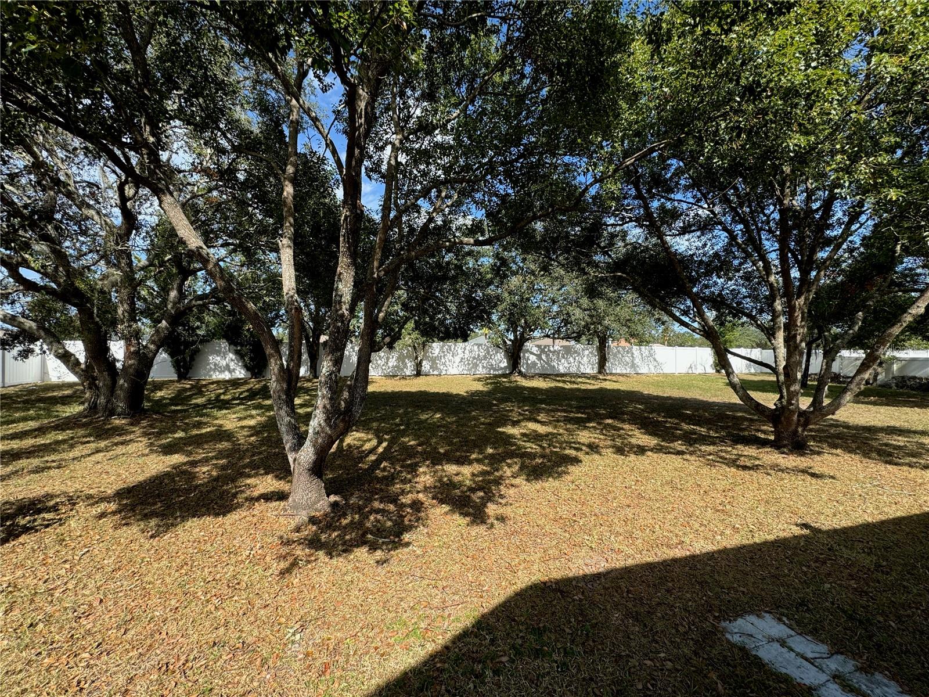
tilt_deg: +1.2
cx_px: 464
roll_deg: +1.7
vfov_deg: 85.7
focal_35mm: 14
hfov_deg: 102.1
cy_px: 348
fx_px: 376
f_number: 2.2
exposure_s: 1/625
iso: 40
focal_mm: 2.22
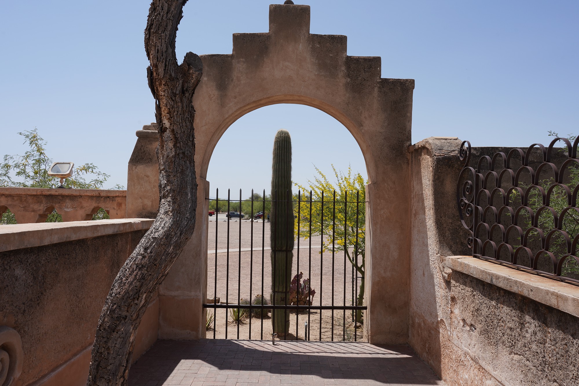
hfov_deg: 65.5
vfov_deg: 46.4
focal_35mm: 28
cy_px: 193
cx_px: 290
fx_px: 450
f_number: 14
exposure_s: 1/125
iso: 100
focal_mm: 28
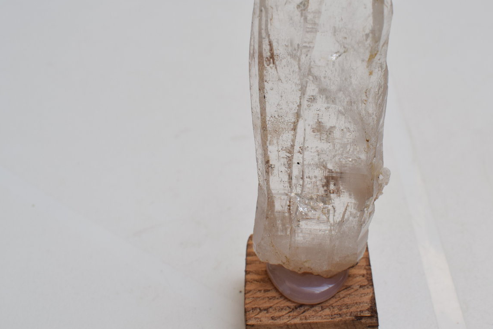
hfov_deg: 37.5
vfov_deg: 25.6
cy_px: 143
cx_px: 301
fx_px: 722
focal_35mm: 53
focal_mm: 25
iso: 450
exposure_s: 1/40
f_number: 14
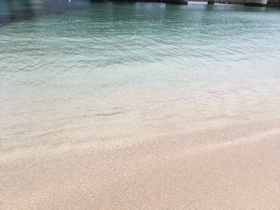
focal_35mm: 29
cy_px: 105
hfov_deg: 61.7
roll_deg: -4.5
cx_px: 140
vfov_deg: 48.2
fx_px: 235
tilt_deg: -24.5
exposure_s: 1/120
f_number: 2.2
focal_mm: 4.15
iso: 40
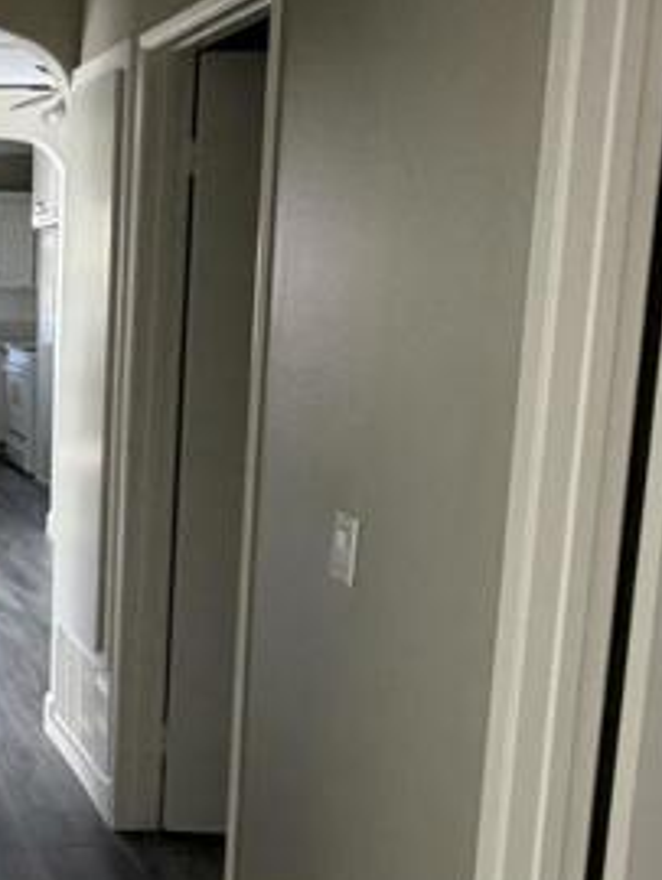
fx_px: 1349
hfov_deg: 25.3
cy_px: 508
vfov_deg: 36.1
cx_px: -95
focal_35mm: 53
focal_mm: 2.22
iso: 320
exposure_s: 1/117
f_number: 2.2
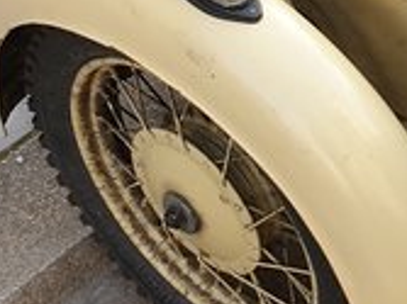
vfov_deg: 13.3
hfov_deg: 15.6
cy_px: -47
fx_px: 1281
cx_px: 719
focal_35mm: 109
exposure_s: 1/135
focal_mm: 4.3
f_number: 2.4
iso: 50
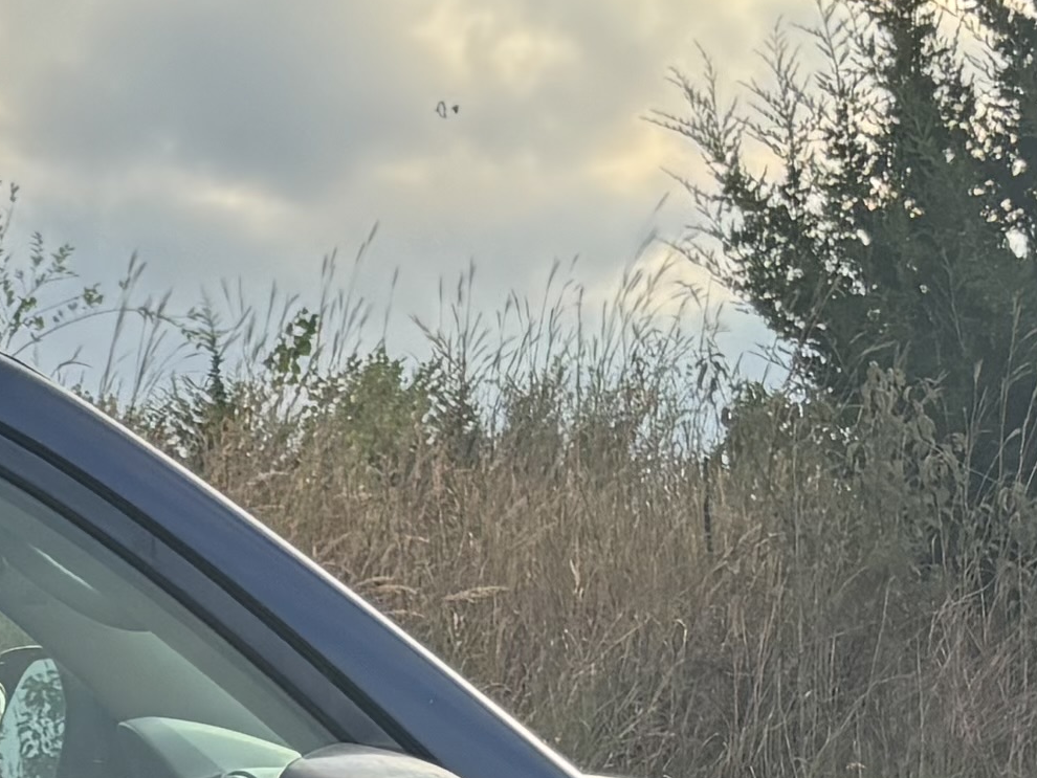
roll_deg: +3.1
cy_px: 1225
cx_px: -502
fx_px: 4495
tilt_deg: -3.9
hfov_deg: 12.5
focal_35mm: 150
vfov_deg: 9.6
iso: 50
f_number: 1.6
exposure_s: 1/858
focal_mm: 5.96
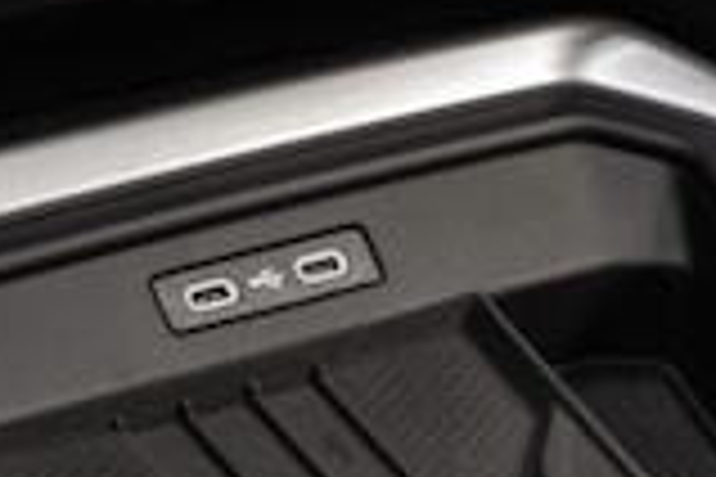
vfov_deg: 4.3
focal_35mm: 316
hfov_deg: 6.4
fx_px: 6284
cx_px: 1090
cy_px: 1192
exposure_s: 1
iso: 100
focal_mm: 42
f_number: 6.3
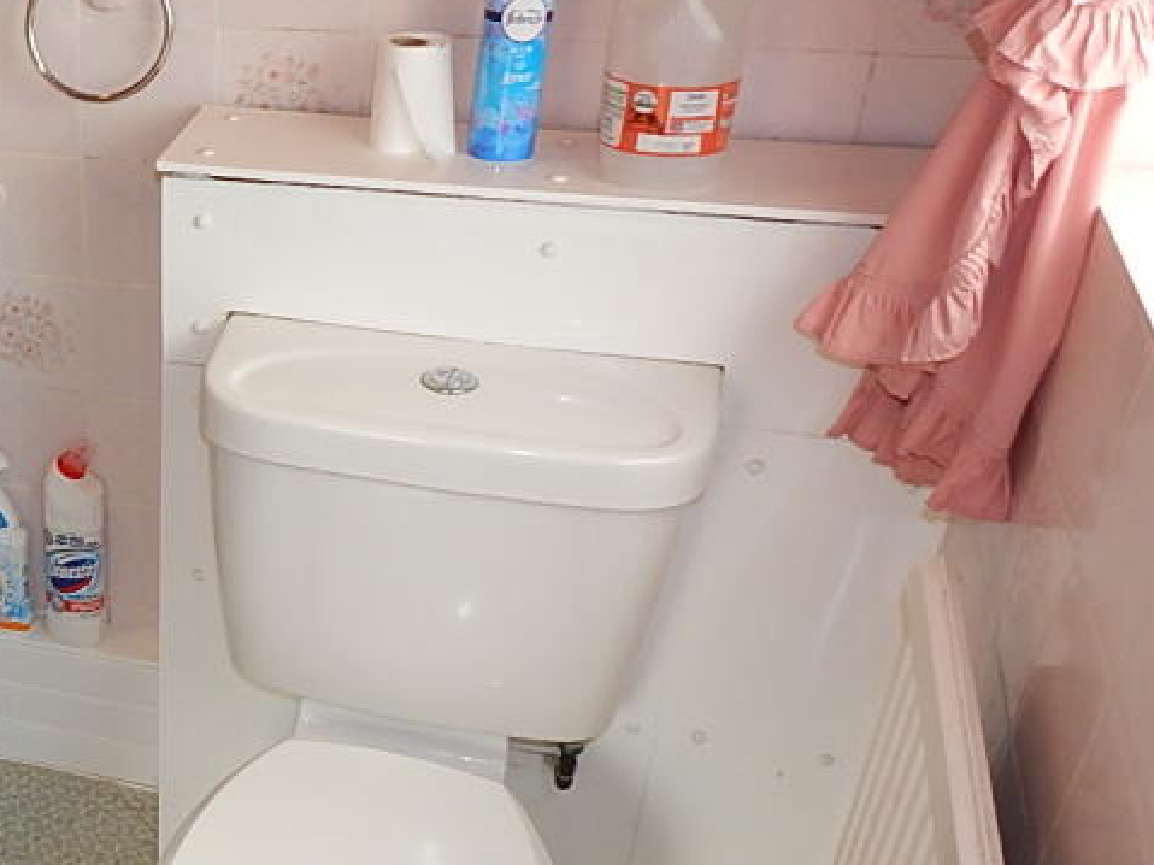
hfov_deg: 35.6
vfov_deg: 30.7
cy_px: 545
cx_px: -55
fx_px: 1566
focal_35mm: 47
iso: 125
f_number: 3
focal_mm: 4
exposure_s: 1/30
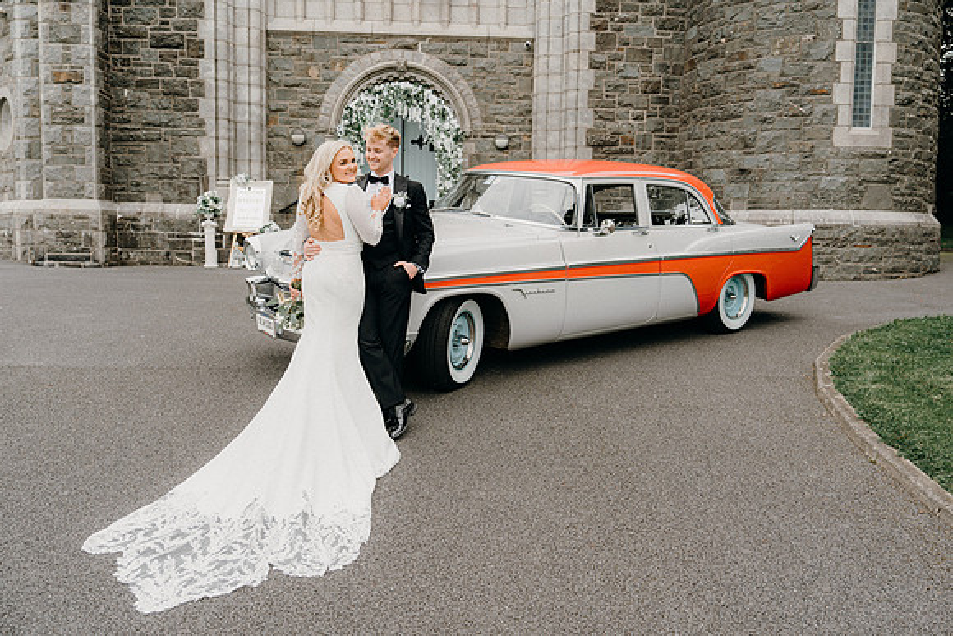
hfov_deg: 61.9
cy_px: 318
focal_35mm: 30
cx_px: 476
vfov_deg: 43.6
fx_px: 794
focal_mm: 30
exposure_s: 1/200
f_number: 3.5
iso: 125
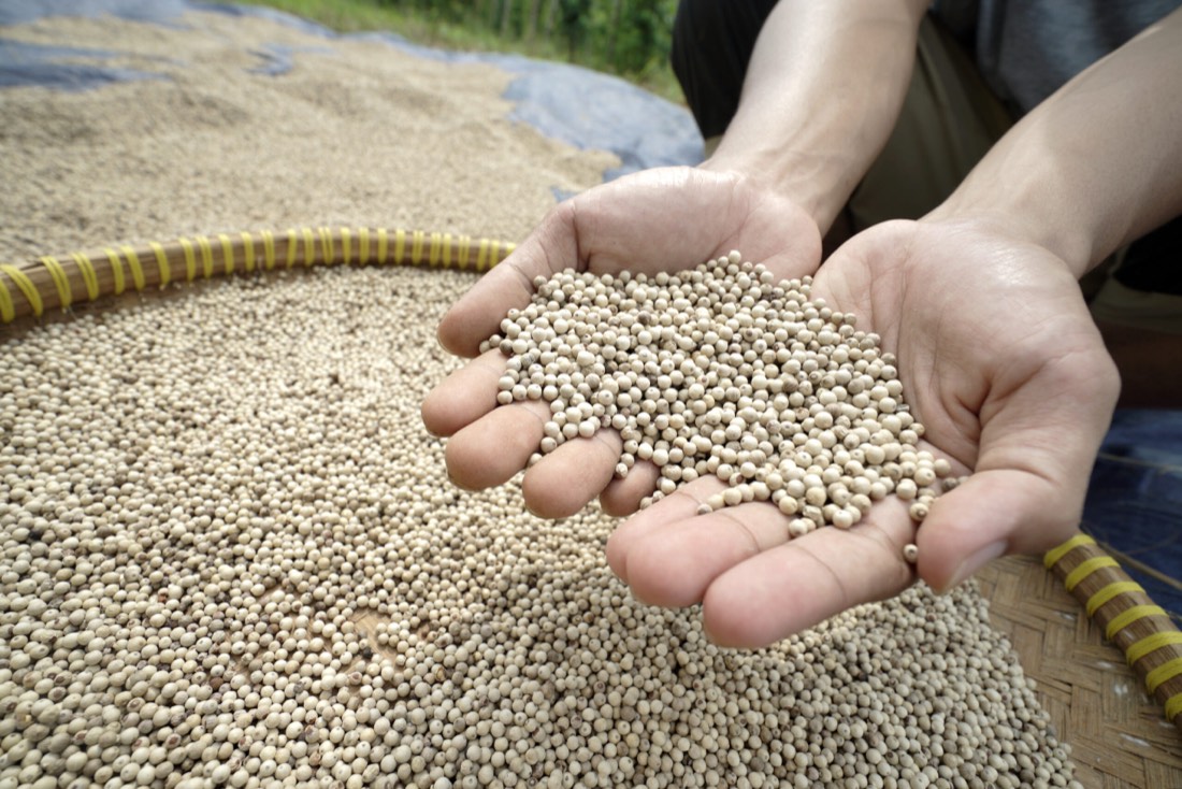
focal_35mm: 16
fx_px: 525
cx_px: 591
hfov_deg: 96.7
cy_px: 394
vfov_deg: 73.8
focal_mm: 16
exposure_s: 1/160
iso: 100
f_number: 7.1
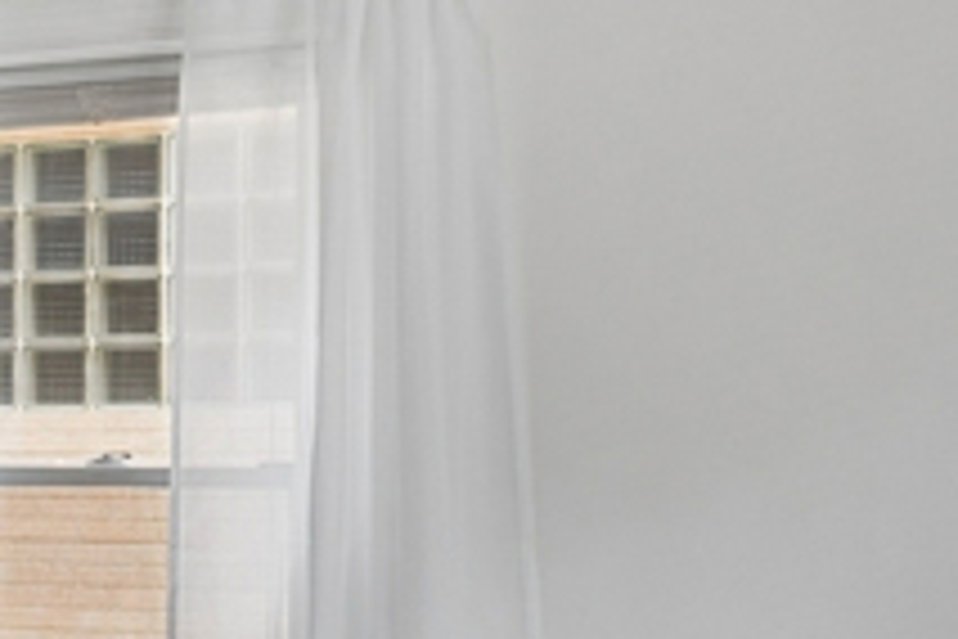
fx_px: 2634
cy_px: 504
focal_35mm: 99
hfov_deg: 15.7
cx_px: -1019
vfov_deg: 13.8
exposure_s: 1/25
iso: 400
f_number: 8
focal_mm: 13
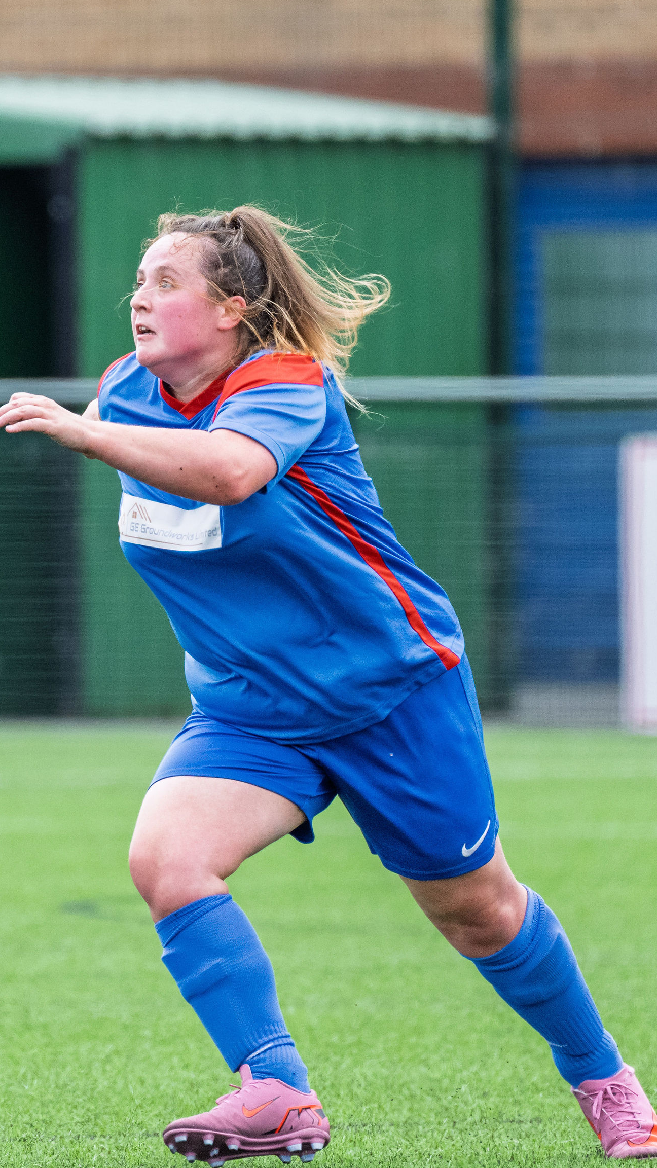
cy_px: 436
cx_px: 243
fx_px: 29577
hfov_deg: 1.3
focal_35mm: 955
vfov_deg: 2.3
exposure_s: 1/1600
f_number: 5.6
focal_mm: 400
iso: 1250
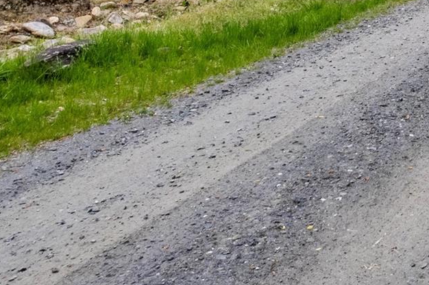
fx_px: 857
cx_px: 534
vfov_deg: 17.2
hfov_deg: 24.9
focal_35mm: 72
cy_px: -135
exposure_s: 1/1250
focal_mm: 8.38
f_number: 2.8
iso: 120
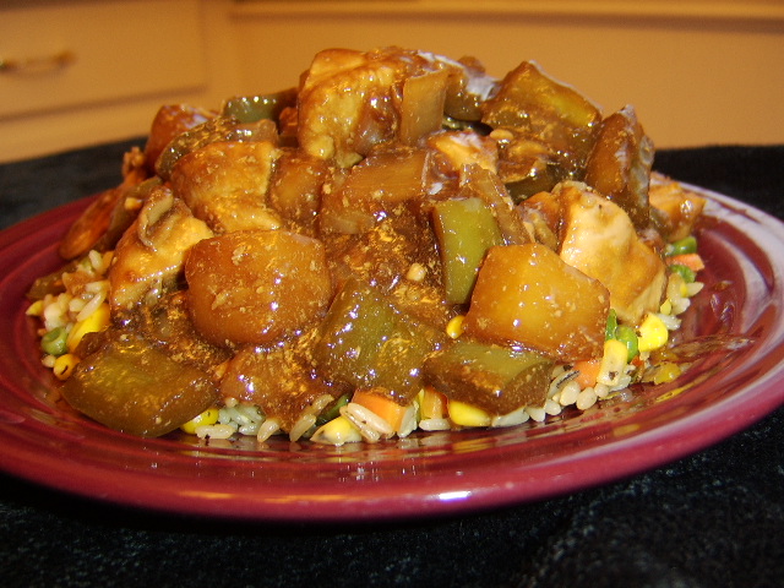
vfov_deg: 45.4
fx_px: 702
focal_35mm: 31
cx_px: 392
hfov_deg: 58.4
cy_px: 294
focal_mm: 8.13
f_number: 2.7
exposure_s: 1/30
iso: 141
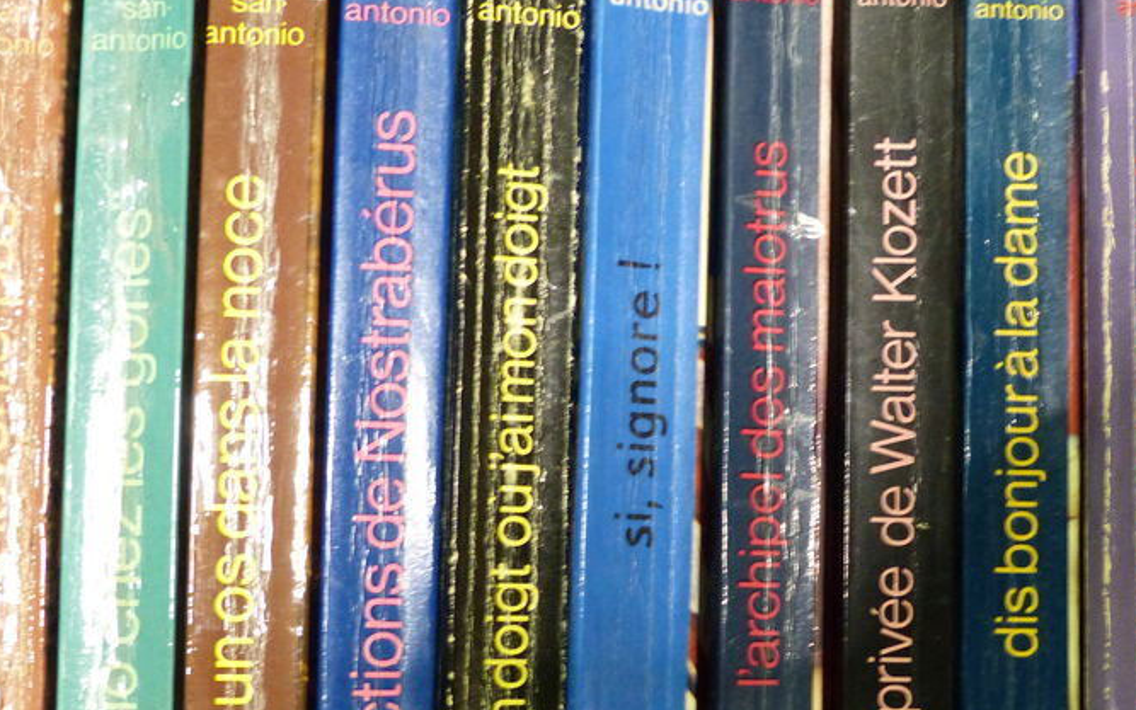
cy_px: 550
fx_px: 1672
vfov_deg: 23.7
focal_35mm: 54
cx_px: 787
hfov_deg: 37.0
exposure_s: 1/13
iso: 400
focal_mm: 6.2
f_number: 2.8
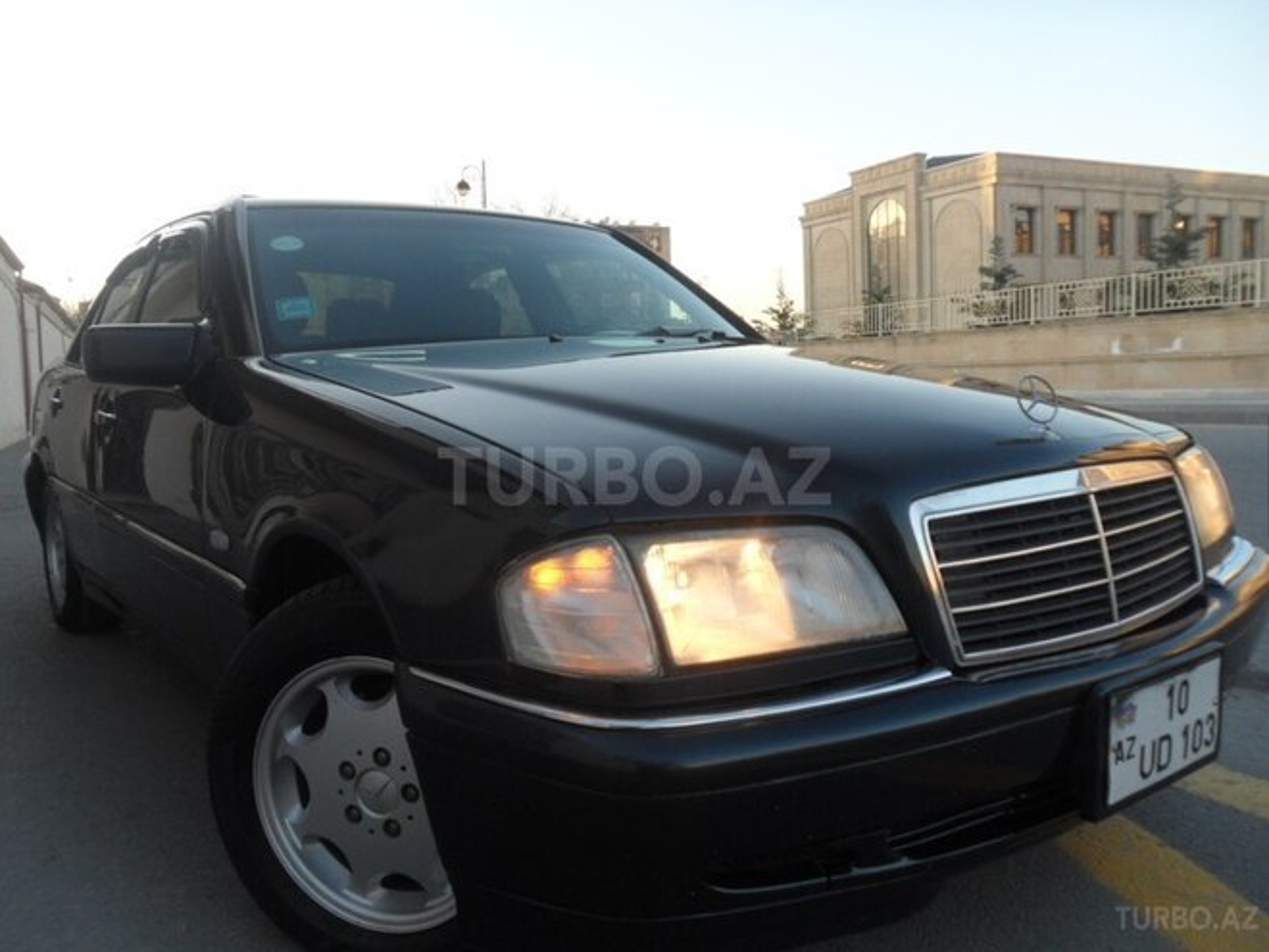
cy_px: 476
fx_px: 990
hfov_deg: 65.3
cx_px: 634
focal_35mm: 27
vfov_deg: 51.4
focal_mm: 4.9
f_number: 3.5
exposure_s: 1/90
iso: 80
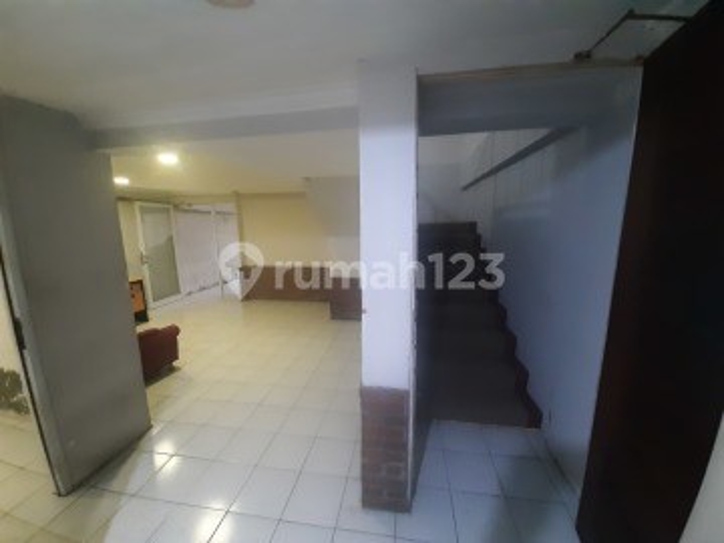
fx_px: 272
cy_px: 272
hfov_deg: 106.2
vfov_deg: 89.9
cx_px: 362
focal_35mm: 13
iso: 640
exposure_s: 1/20
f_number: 2.2
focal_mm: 1.42
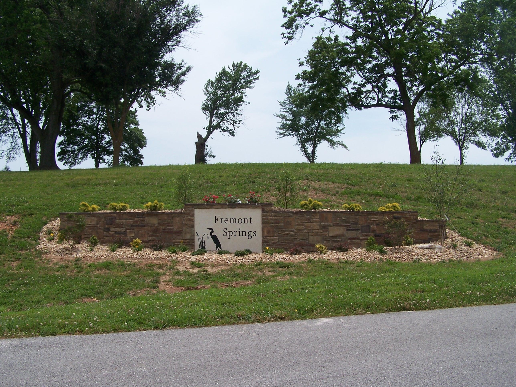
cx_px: 258
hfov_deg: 49.0
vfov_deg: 37.7
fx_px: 566
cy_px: 194
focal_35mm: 38
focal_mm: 6.3
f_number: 4
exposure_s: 1/1000
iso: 80
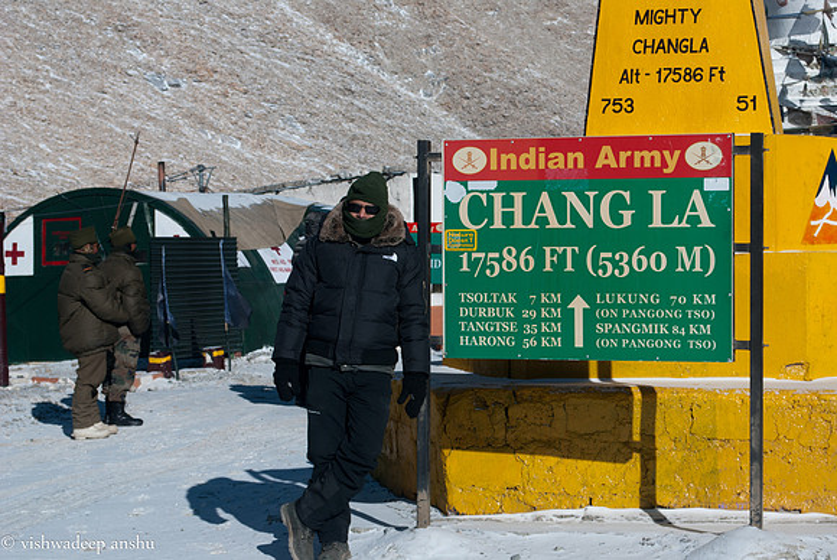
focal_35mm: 82
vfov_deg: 16.6
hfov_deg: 24.6
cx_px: 418
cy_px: 280
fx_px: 1920
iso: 200
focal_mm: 55
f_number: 10
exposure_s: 1/160
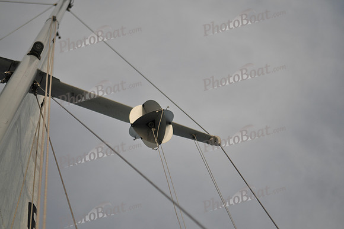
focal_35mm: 82
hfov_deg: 24.6
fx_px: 787
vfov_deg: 16.5
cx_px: 172
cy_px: 114
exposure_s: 1/5000
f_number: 2.8
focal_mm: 55
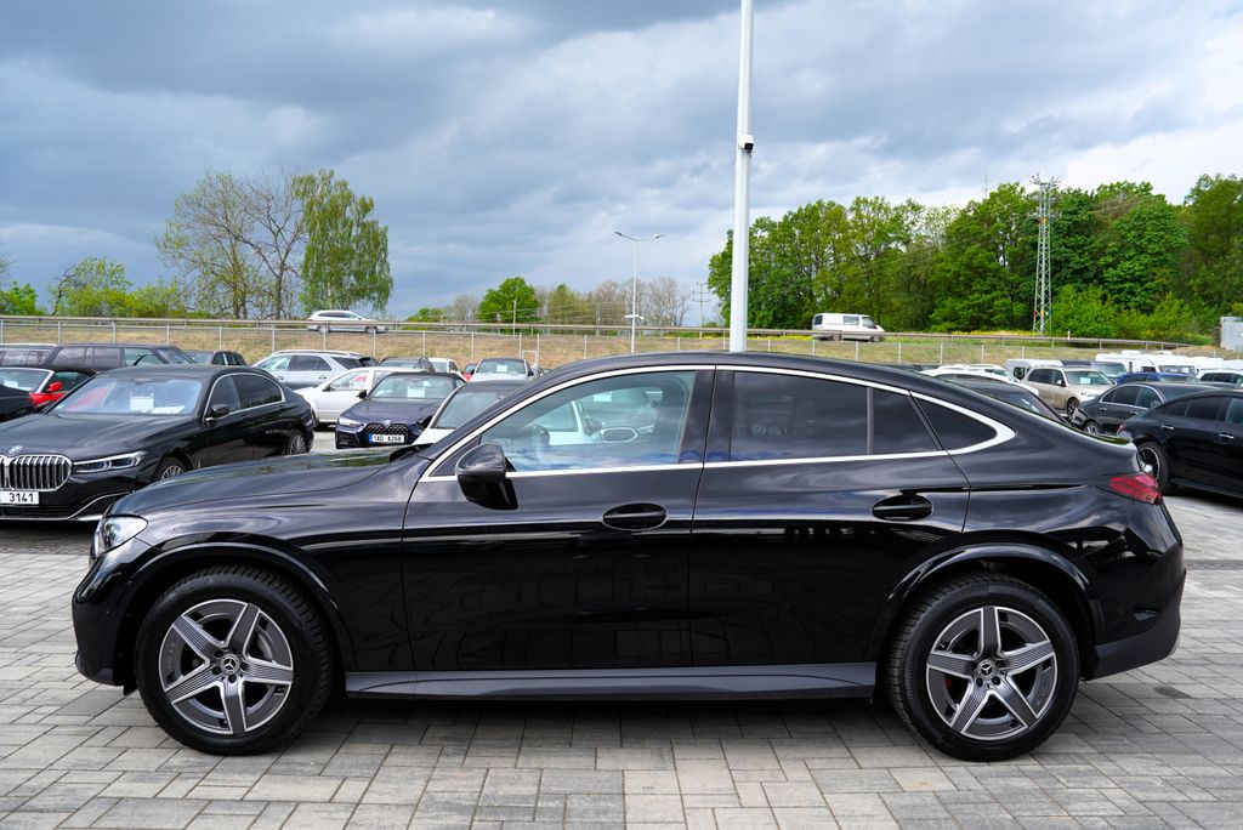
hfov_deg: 73.7
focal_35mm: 24
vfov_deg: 53.2
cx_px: 622
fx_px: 829
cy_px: 415
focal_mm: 24
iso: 100
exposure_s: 1/100
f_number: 5
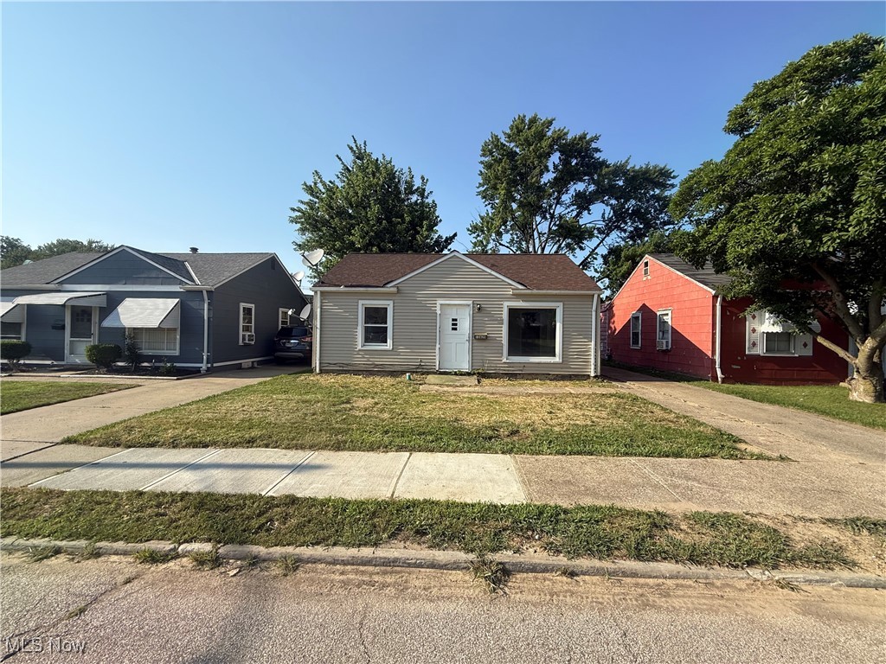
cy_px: 332
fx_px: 358
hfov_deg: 102.1
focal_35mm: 14
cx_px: 443
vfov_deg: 85.7
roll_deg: -0.4
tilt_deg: +0.1
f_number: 2.2
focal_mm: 2.22
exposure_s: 1/1431
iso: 50
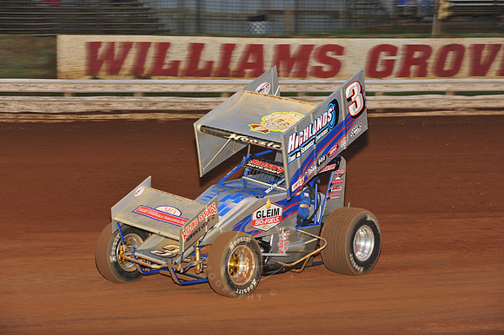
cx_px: 252
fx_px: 1469
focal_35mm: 105
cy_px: 168
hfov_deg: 19.5
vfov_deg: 13.0
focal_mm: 105
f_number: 6.3
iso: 800
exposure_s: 1/320
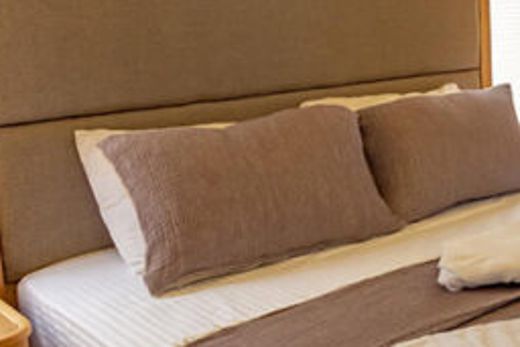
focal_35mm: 56
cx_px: 587
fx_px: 809
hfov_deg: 31.2
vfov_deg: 24.1
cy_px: 121
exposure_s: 1/80
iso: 400
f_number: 5
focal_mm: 14
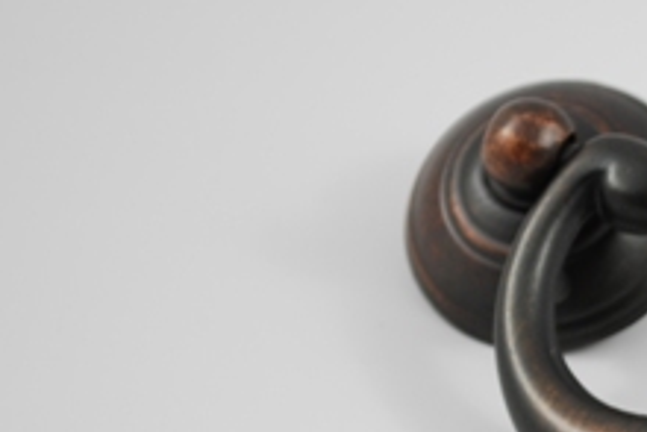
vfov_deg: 5.7
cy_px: 550
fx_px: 4324
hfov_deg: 8.4
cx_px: 873
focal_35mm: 240
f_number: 5.6
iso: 100
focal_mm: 55
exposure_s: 1/13
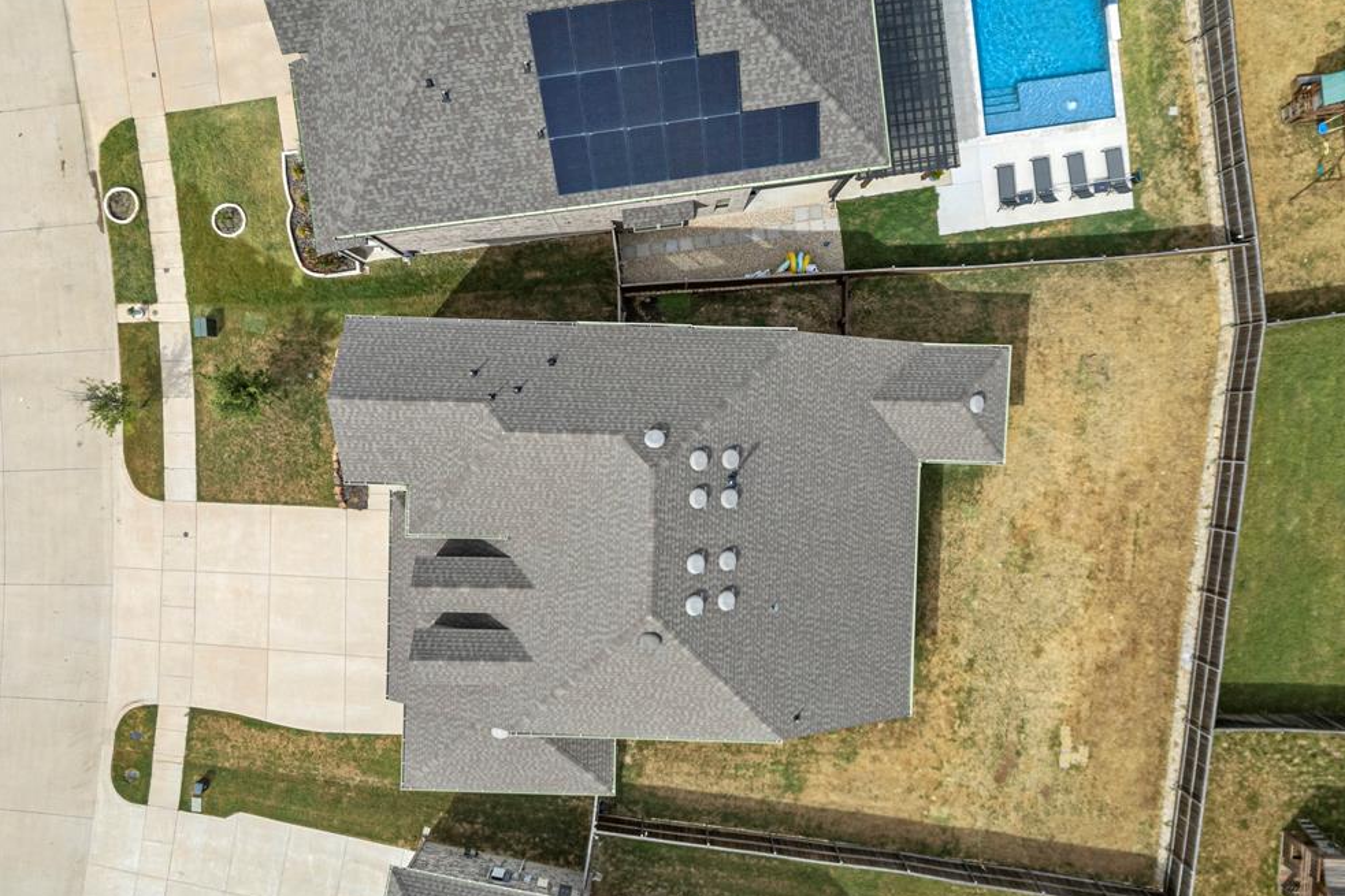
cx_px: 655
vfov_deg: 49.5
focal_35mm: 26
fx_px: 971
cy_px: 465
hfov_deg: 69.4
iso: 120
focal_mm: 6.72
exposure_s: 1/2500
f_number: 1.7
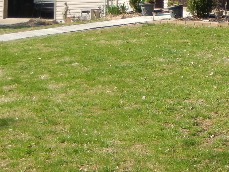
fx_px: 834
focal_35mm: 126
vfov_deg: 11.4
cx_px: 289
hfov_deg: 15.0
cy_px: -58
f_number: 4
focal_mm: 6.5
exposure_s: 1/500
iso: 125
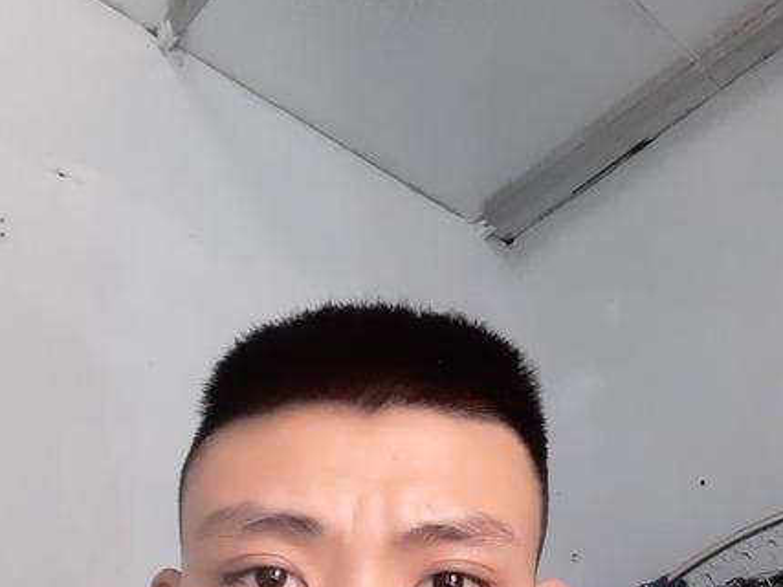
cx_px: 392
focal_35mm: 43
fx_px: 972
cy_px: 458
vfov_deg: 32.8
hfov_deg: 43.9
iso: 200
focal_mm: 2.66
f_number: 2
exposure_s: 1/25
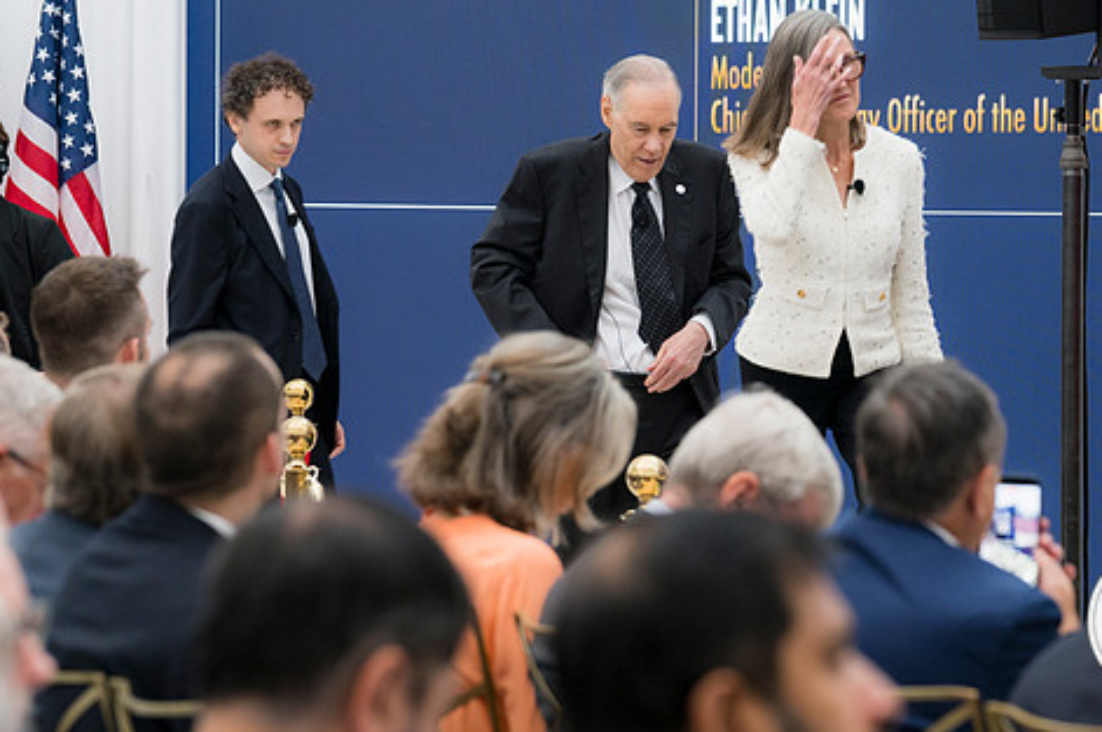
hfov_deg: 11.1
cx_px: 646
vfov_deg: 7.4
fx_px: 5688
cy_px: 325
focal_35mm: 186
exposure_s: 1/160
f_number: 4
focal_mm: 101
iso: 500
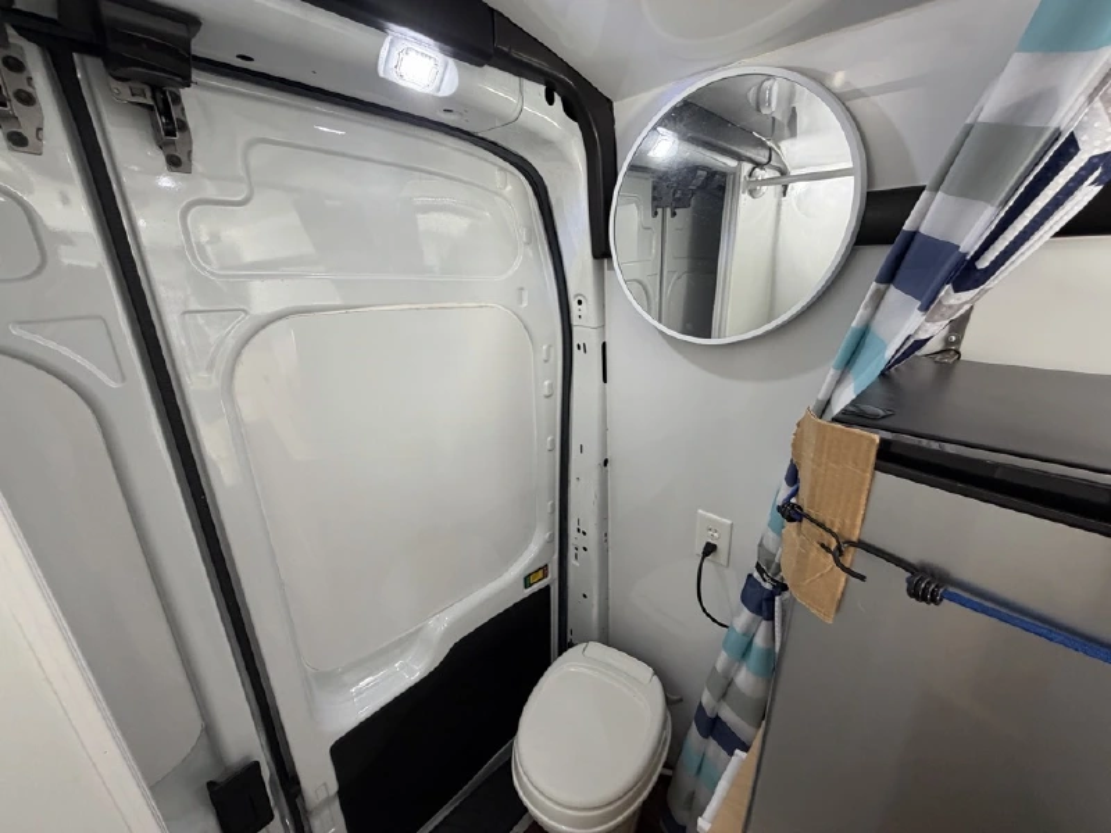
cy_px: 416
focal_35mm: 14
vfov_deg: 85.7
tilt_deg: -17.2
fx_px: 449
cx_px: 556
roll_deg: +1.8
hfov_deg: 102.1
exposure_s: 1/121
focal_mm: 2.22
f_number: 2.2
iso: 250
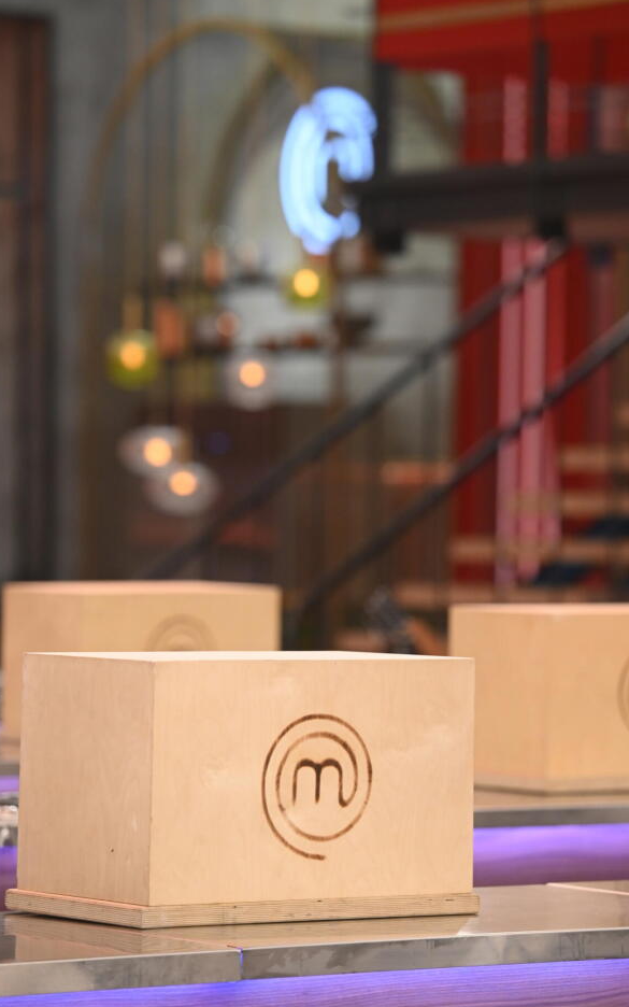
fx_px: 5184
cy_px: 484
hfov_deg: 6.9
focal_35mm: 189
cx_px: 331
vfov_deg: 11.1
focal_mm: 175
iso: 3200
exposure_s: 1/200
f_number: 3.5
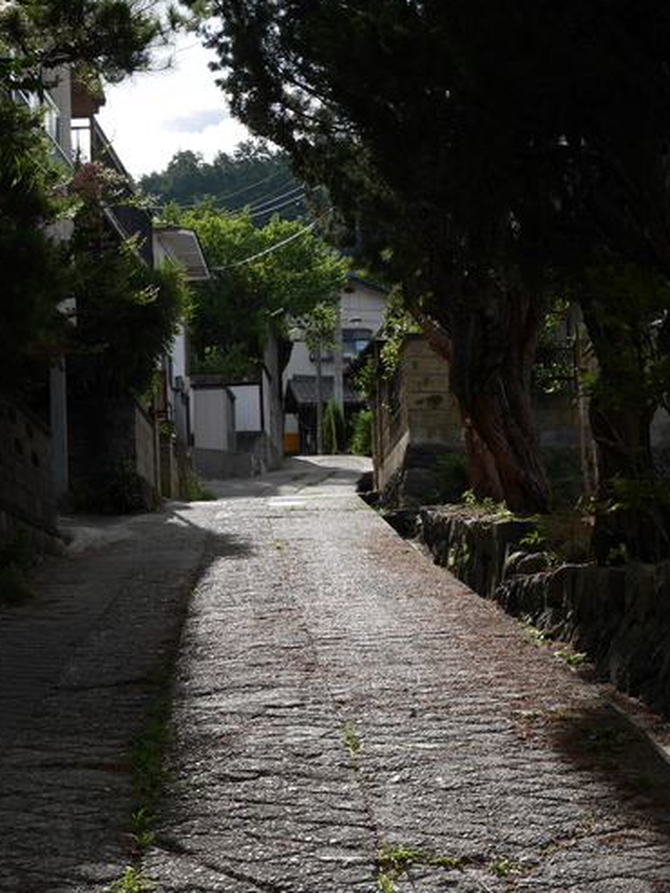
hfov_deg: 18.9
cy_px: 533
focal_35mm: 78
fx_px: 2012
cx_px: 309
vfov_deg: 25.0
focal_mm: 32
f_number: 8
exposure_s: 1/320
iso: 200
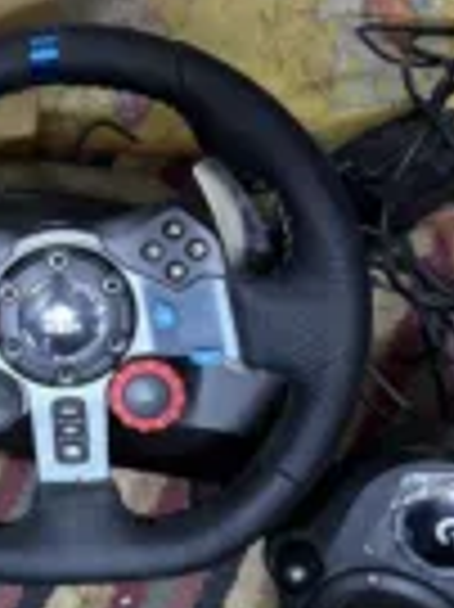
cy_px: 311
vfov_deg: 25.4
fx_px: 1349
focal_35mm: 77
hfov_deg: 17.5
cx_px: -184
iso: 640
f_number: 1.6
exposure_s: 1/30
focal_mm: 5.96
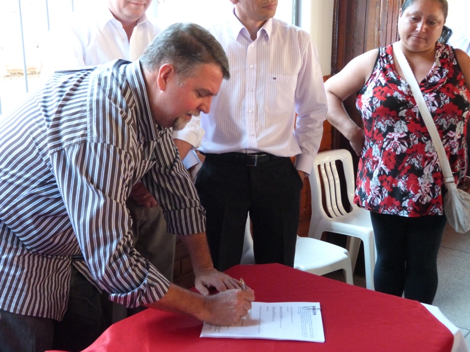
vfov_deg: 30.9
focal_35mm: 47
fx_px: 638
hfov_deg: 40.4
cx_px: 235
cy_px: 176
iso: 640
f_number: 3.2
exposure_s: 1/15
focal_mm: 8.5
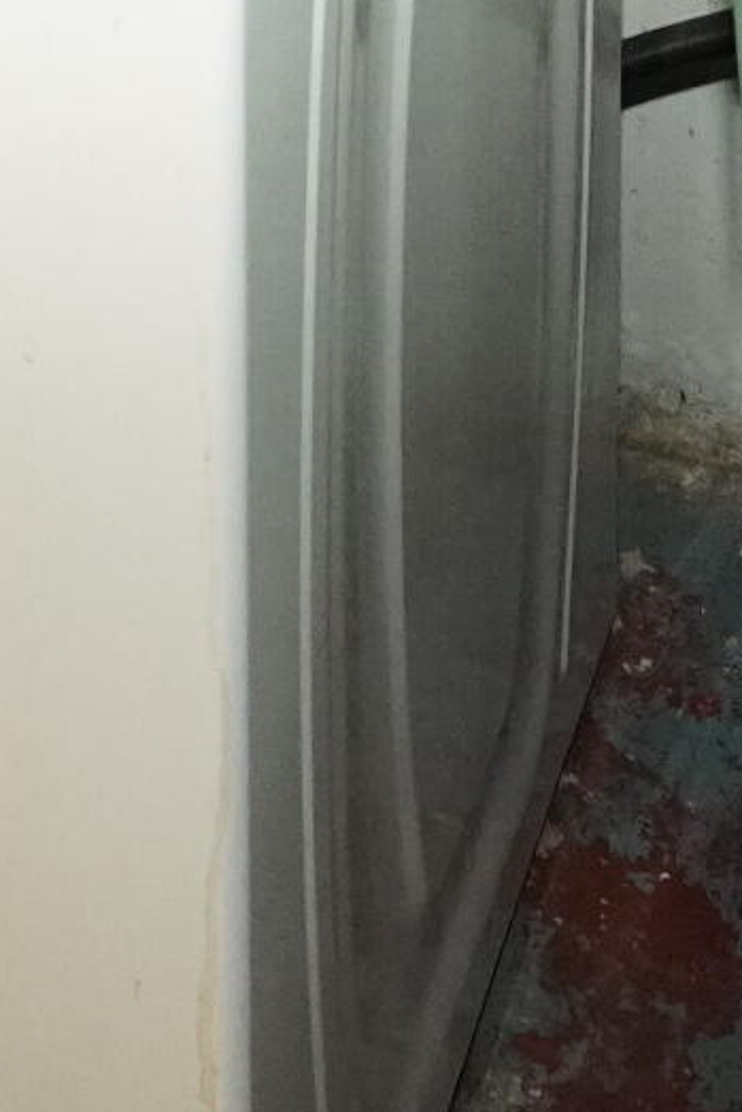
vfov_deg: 18.1
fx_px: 2657
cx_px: 187
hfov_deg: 15.8
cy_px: -950
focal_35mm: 86
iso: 2500
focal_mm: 10
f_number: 4.5
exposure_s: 1/125
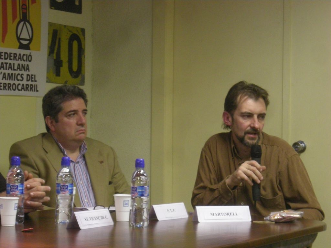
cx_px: 166
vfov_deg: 14.1
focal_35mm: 105
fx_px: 1004
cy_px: 124
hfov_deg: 18.7
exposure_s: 1/9.7
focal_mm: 17.1
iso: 400
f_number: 4.7
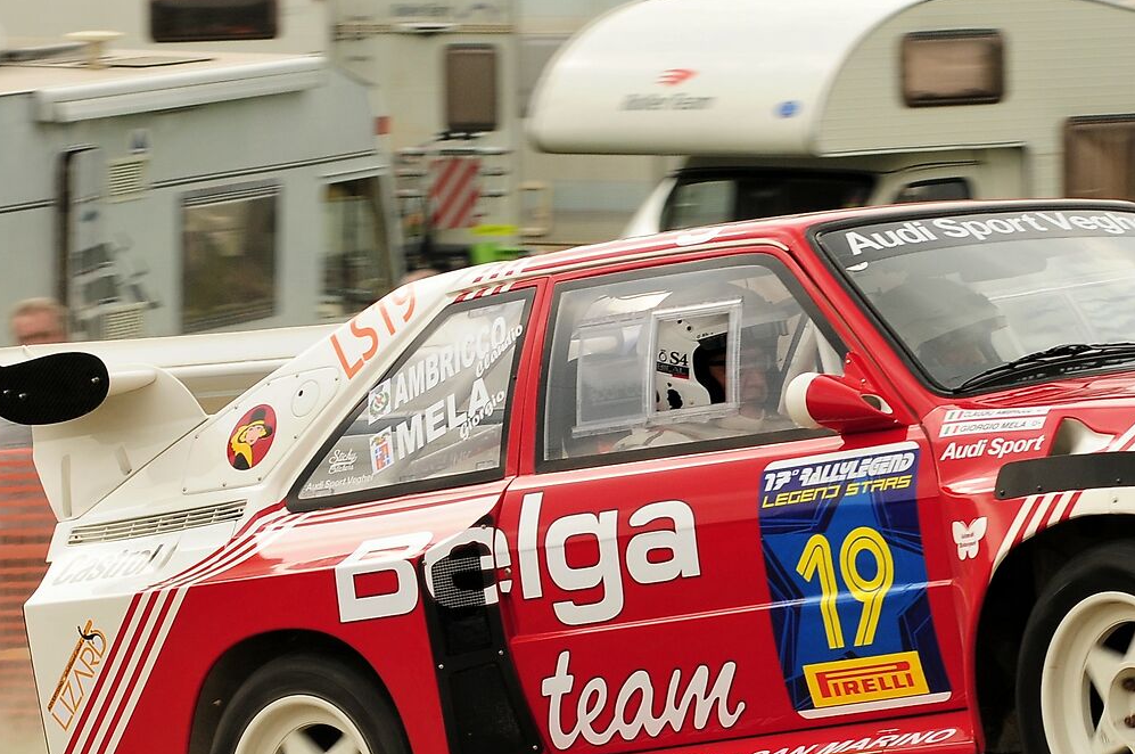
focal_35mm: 289
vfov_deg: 4.7
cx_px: 1083
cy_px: 356
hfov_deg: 7.1
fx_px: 9100
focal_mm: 80
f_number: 8
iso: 200
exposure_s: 1/320
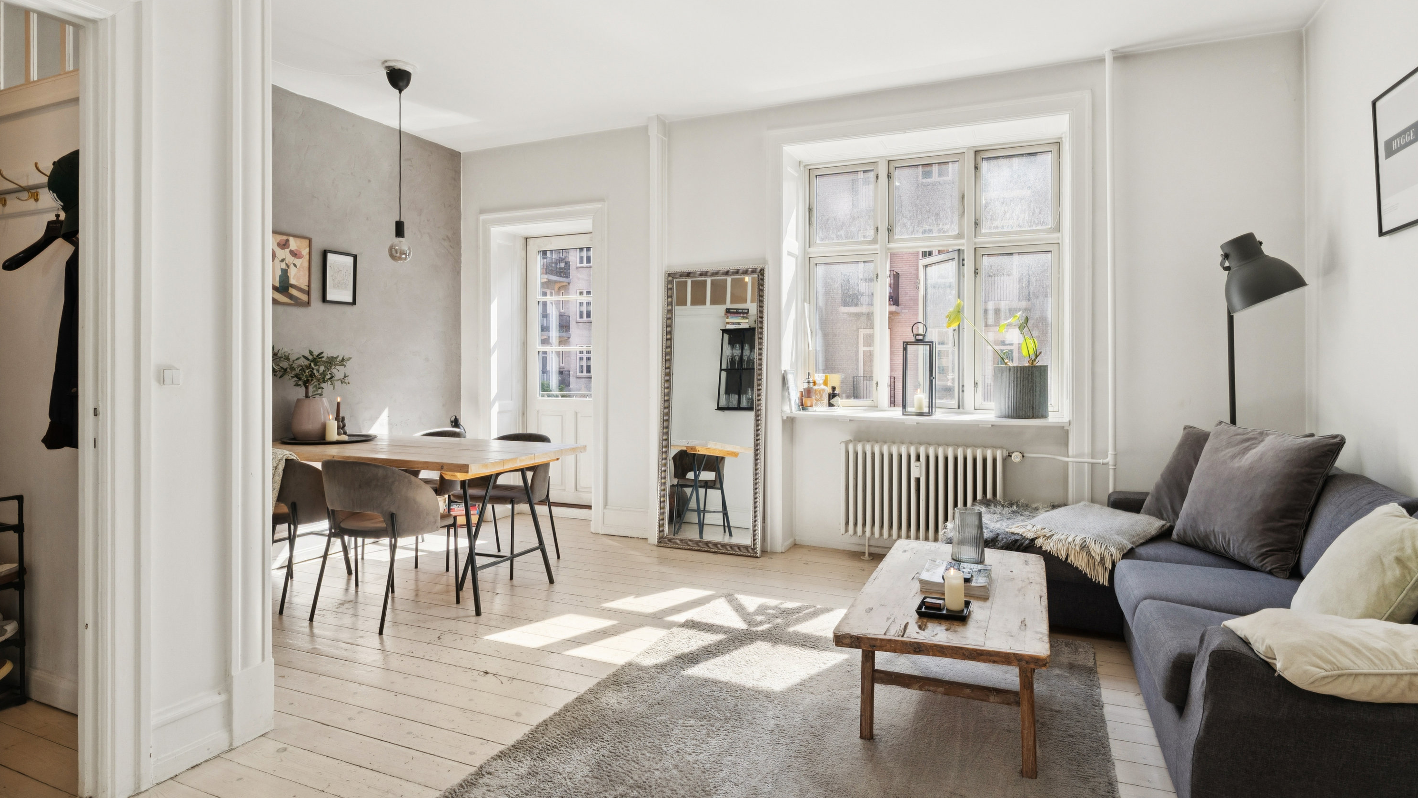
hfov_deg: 87.2
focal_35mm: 20
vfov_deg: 56.3
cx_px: 704
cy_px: 360
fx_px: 744
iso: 400
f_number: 7.1
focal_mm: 12.5
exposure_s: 1/200
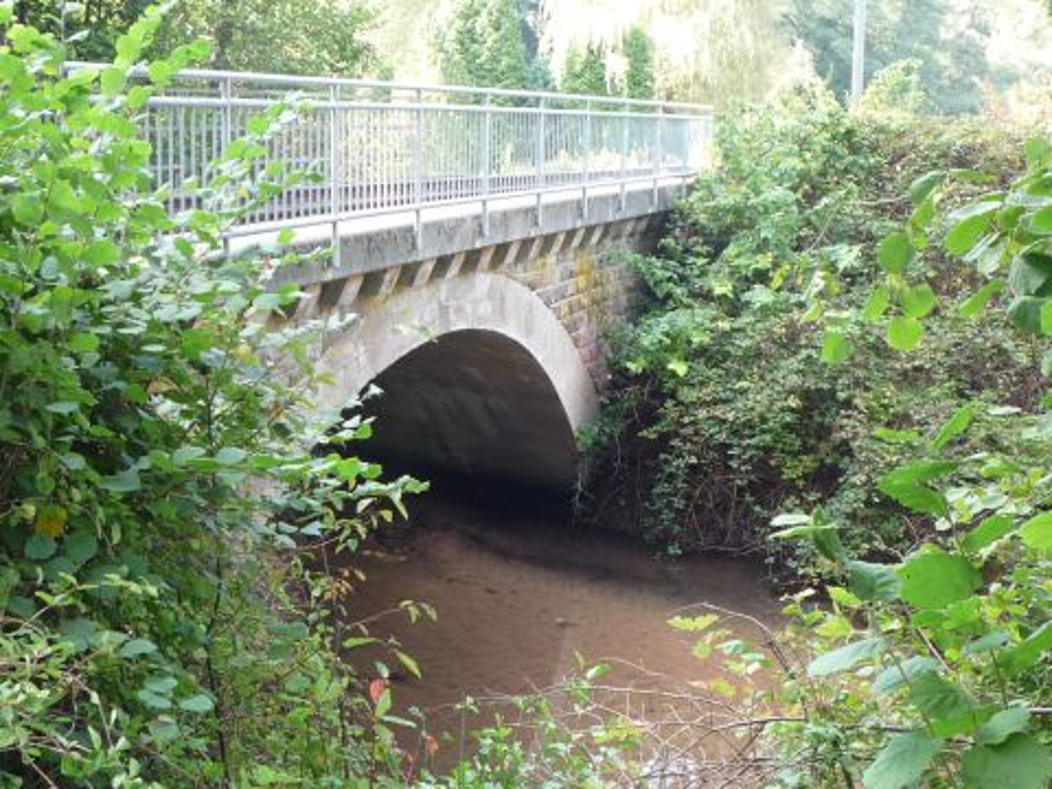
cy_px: 394
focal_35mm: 52
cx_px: 526
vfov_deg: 28.0
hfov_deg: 36.8
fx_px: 1580
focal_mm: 5.3
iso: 100
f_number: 3.3
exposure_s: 1/40
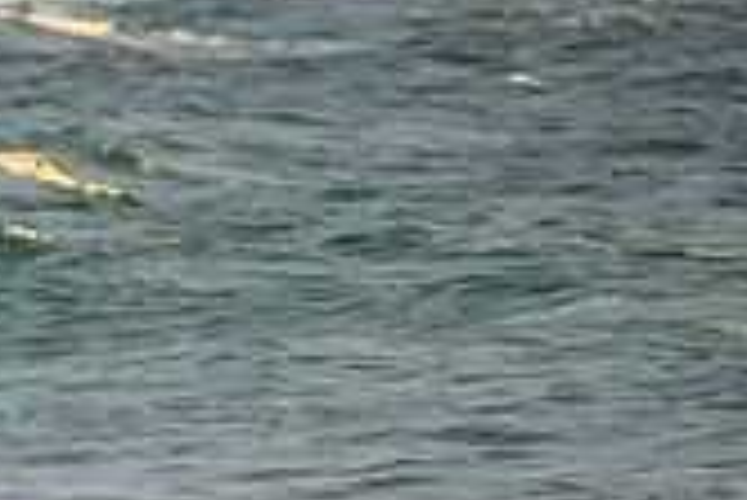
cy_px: 785
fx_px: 40746
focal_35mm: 1962
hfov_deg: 1.0
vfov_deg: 0.7
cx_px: -449
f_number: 9
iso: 9000
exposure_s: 1/2000
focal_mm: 500
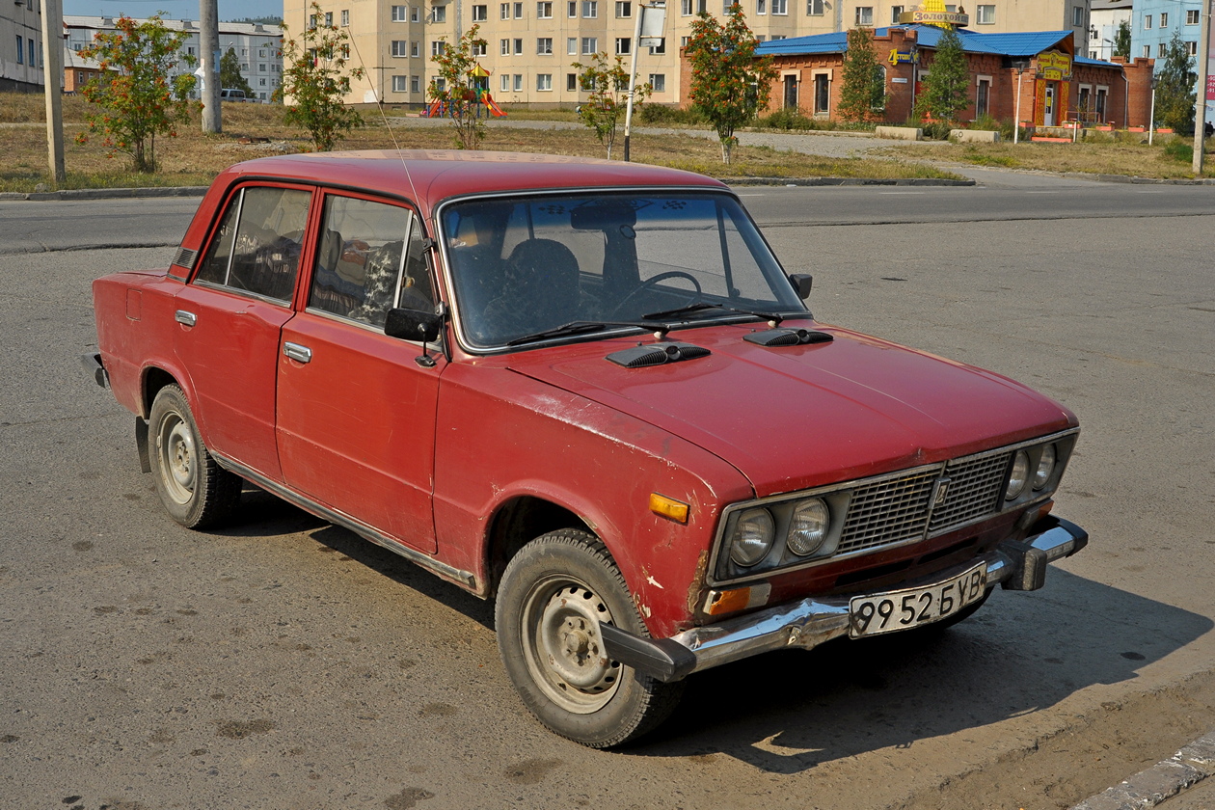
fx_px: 1417
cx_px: 608
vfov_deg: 31.9
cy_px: 405
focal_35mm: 42
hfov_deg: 46.4
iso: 200
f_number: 9
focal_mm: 28
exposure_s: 1/500
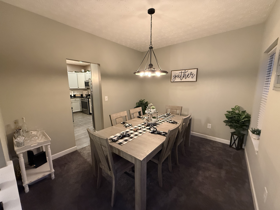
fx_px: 113
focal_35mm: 14
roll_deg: +1.2
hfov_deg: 102.1
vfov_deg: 85.7
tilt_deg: -8.9
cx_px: 140
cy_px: 105
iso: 640
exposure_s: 1/60
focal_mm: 2.22
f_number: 2.2
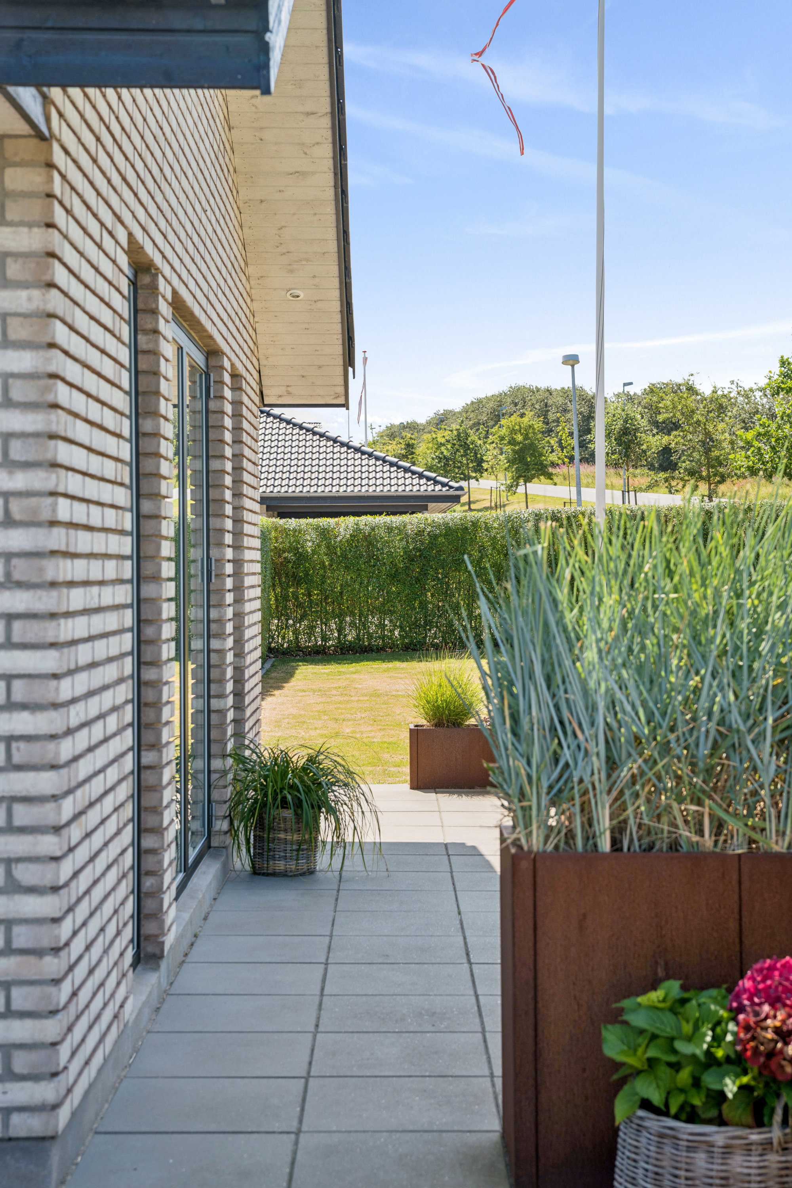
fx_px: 1980
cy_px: 594
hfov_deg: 22.6
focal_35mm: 60
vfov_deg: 33.4
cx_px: 396
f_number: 7.1
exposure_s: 1/320
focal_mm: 60
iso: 160
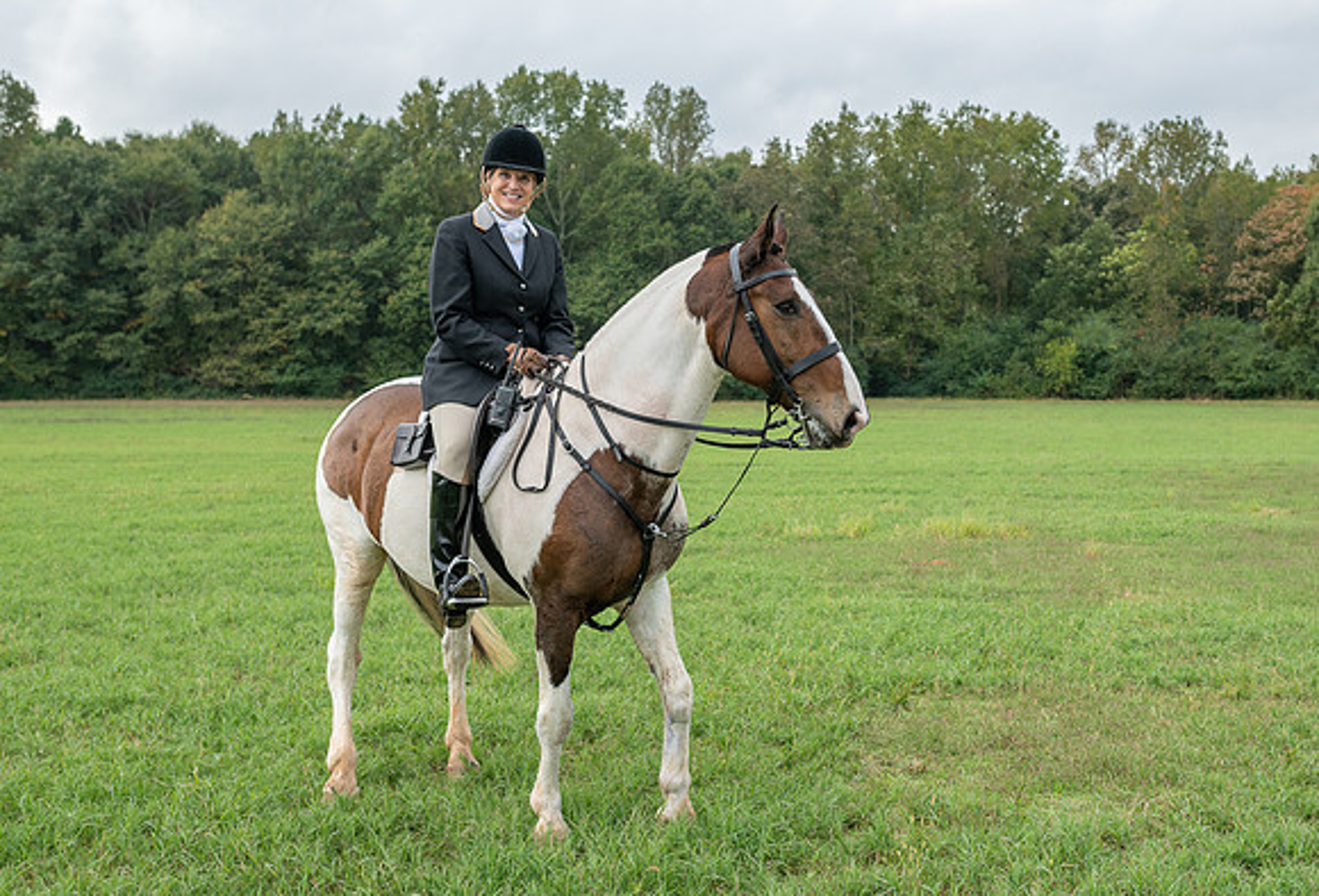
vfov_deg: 29.2
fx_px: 1717
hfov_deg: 41.8
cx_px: 811
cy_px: 509
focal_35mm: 47
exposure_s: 1/400
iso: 72
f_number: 5
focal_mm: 35
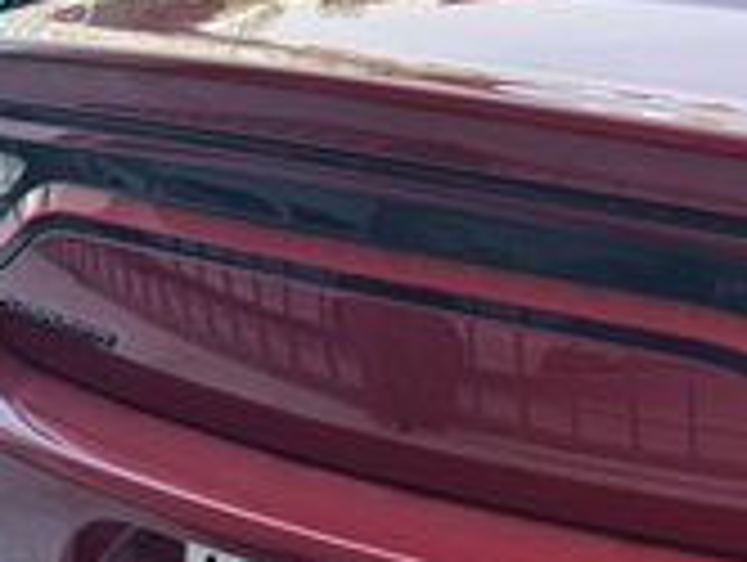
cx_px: 700
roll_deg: +4.2
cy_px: 393
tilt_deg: -29.4
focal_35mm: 66
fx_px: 1426
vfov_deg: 22.2
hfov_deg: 28.0
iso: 80
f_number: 1.78
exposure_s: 1/980
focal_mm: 6.76
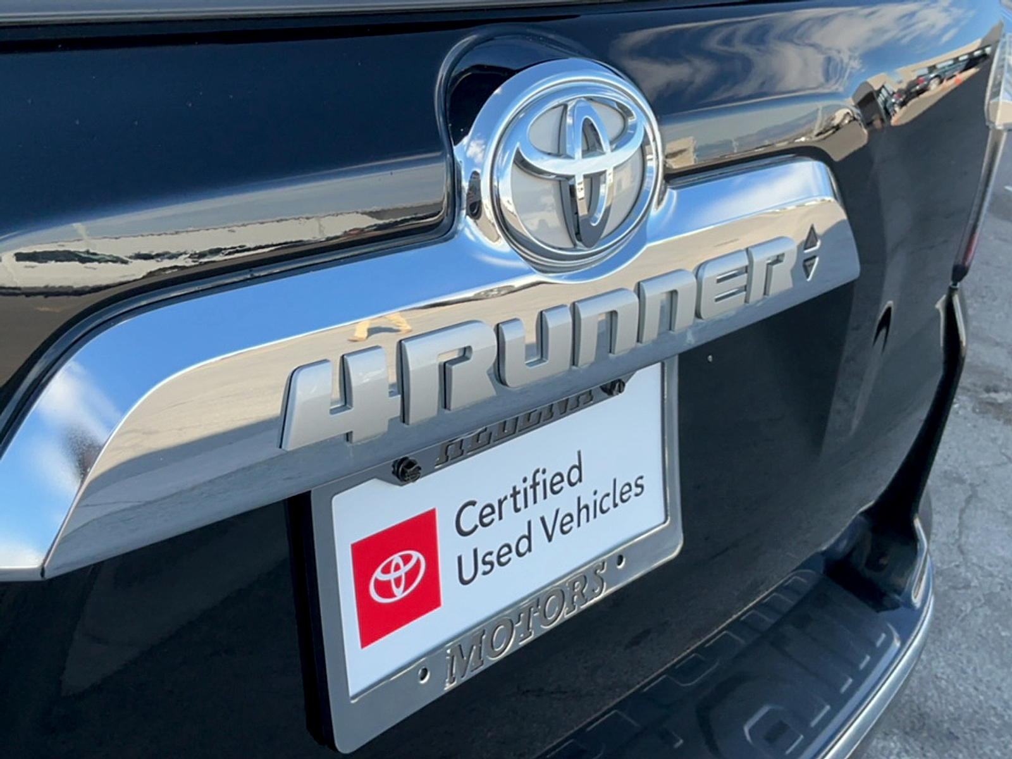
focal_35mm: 35
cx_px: 506
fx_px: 1023
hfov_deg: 52.6
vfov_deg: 40.7
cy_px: 380
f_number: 1.8
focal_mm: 3
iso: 25
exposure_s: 1/391
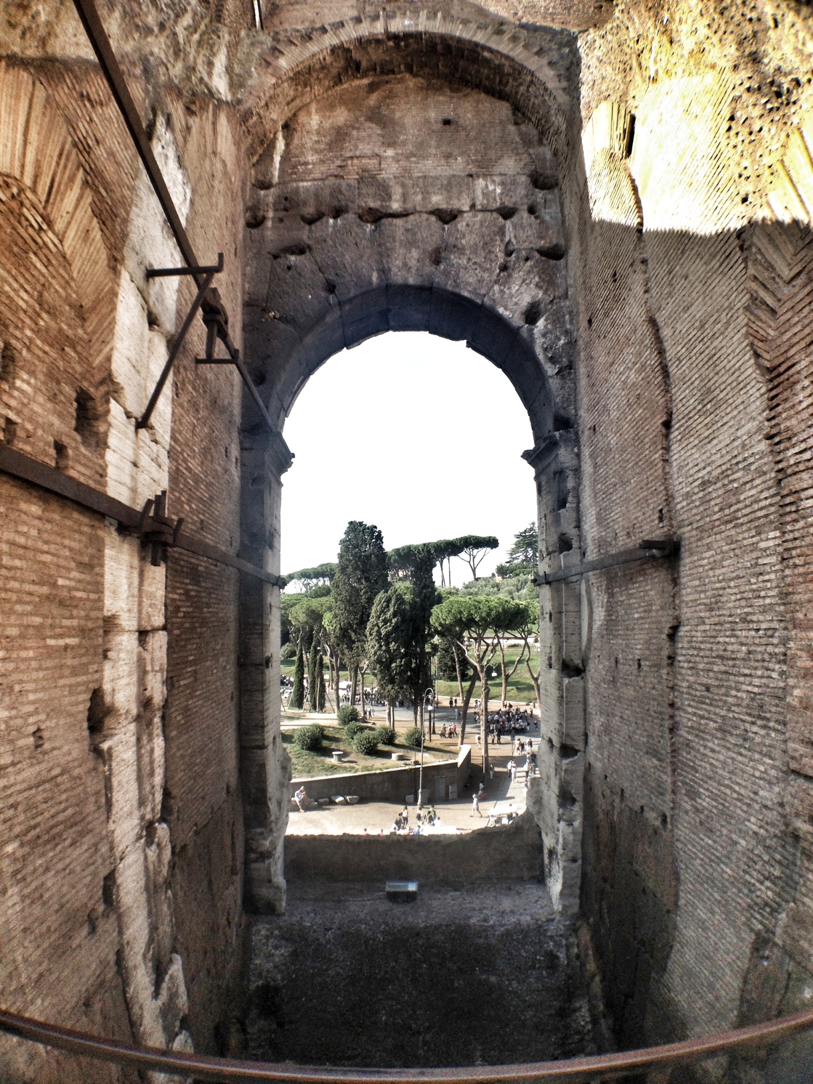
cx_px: 406
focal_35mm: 35
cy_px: 542
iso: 64
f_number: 2.4
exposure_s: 1/345
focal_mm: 4.28
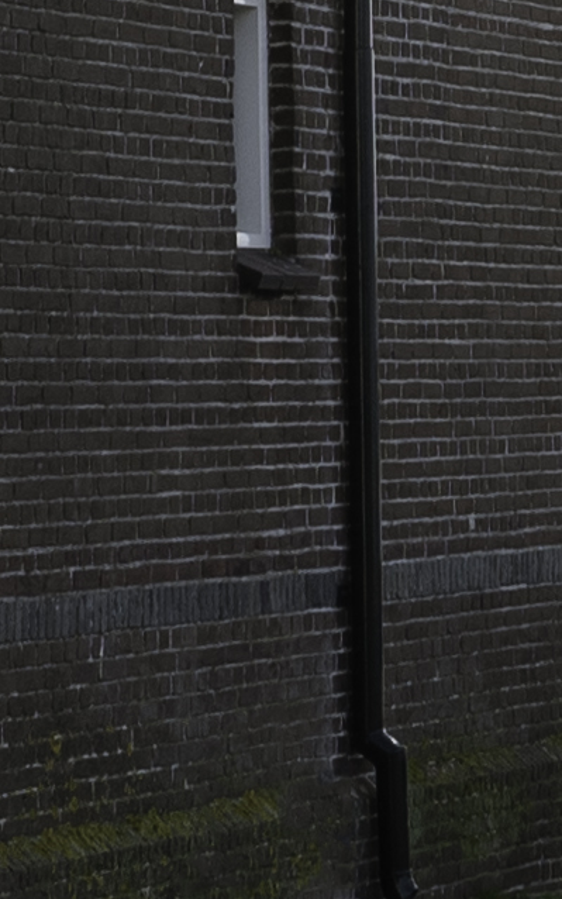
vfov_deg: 7.4
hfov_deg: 4.8
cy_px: -944
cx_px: 407
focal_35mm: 273
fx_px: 6687
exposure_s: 1/200
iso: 200
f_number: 8
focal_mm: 29
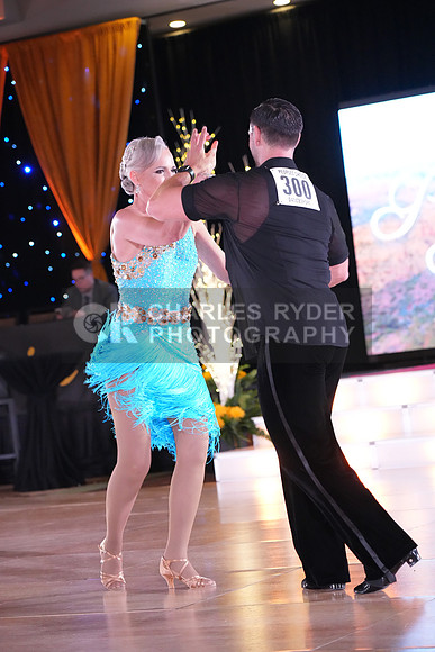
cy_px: 326
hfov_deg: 13.0
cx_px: 218
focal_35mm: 105
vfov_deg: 19.5
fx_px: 1902
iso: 8000
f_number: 4
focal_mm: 105
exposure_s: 1/400
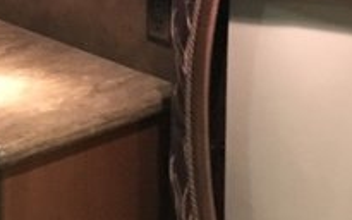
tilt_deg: -7.5
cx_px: 252
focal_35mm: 120
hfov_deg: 17.3
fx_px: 1151
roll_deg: -1.8
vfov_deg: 10.4
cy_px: -158
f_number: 2.2
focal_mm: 4.15
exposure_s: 1/15
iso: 320
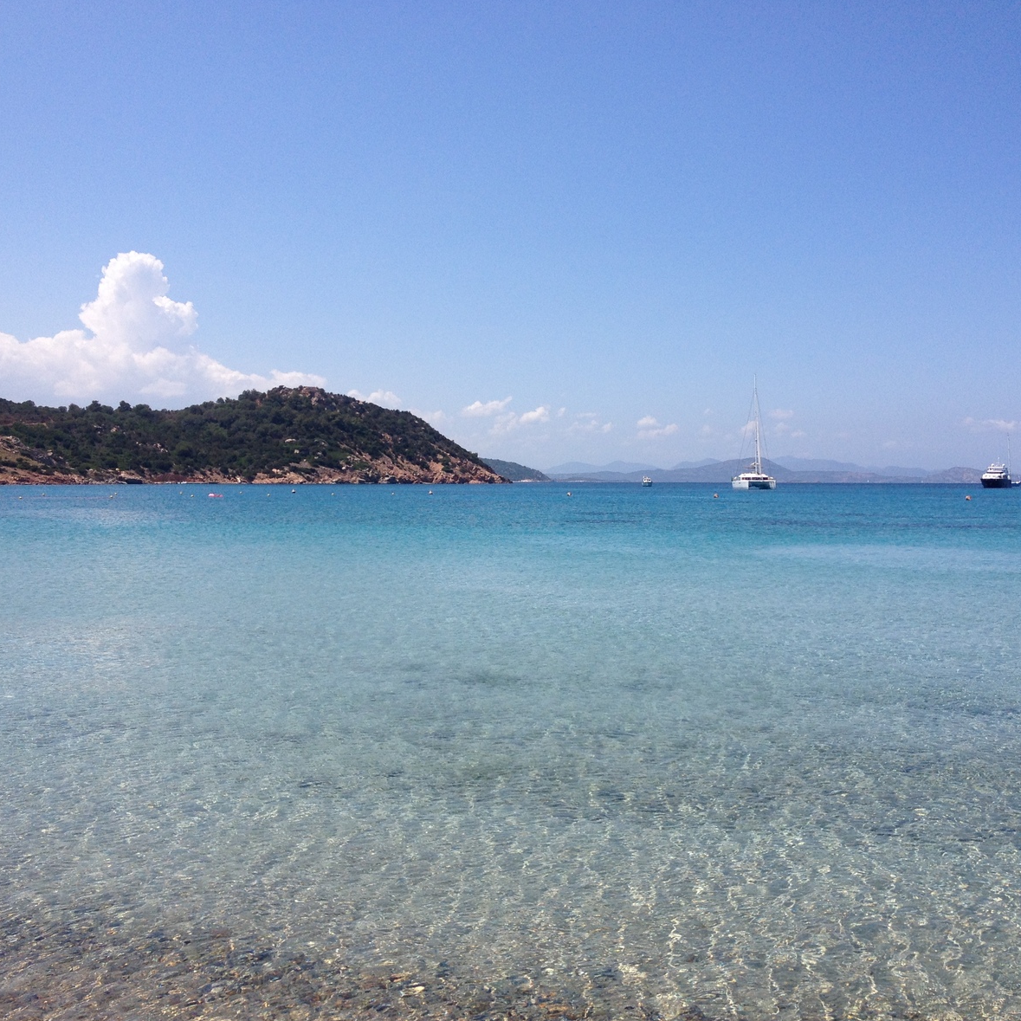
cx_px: 578
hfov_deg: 40.0
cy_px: 504
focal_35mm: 42
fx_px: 1402
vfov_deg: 40.0
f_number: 2.4
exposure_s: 1/2632
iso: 50
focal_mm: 4.28
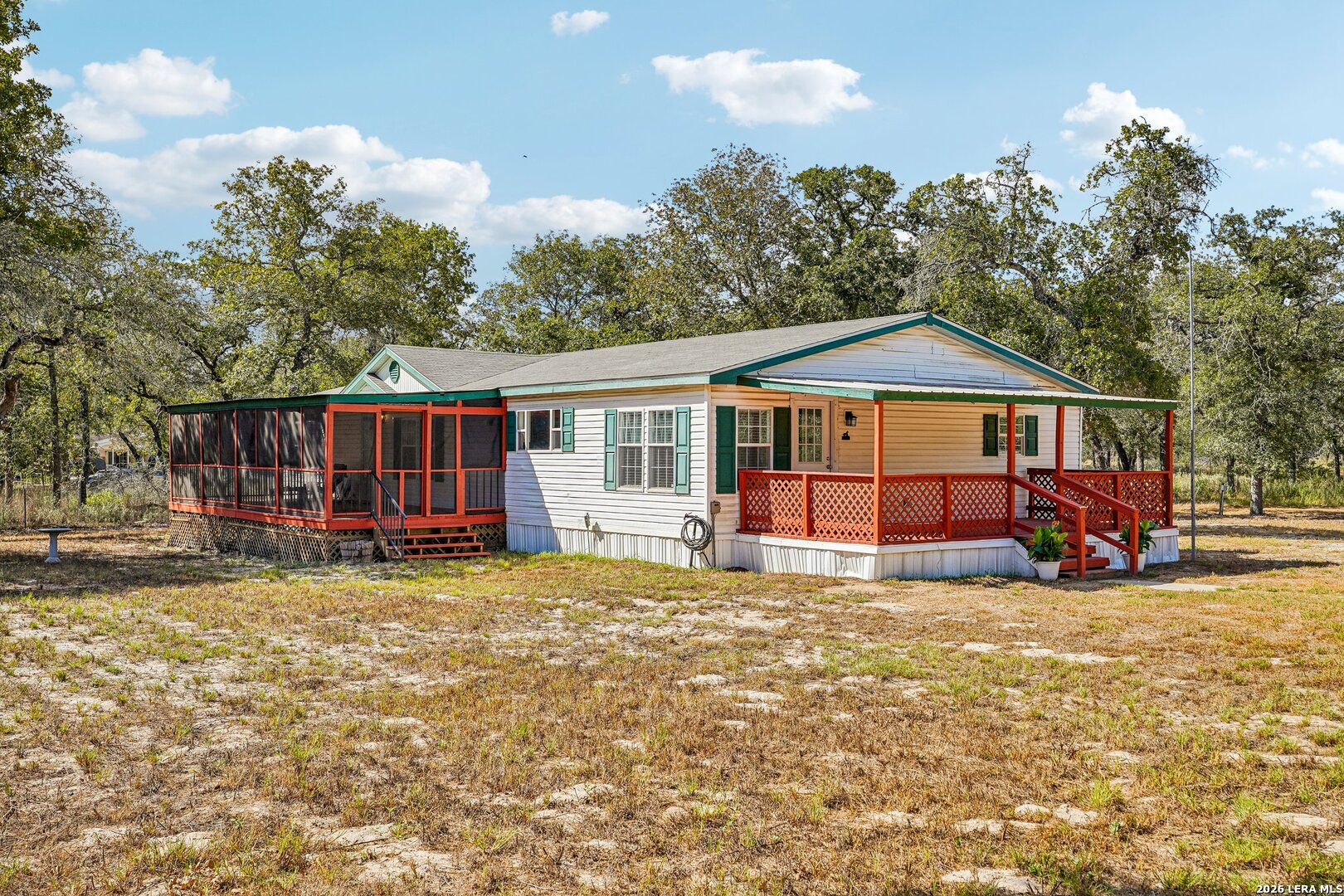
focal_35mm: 35
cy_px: 448
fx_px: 1307
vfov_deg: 37.9
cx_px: 672
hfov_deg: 54.4
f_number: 8
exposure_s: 1/250
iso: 100
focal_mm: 35
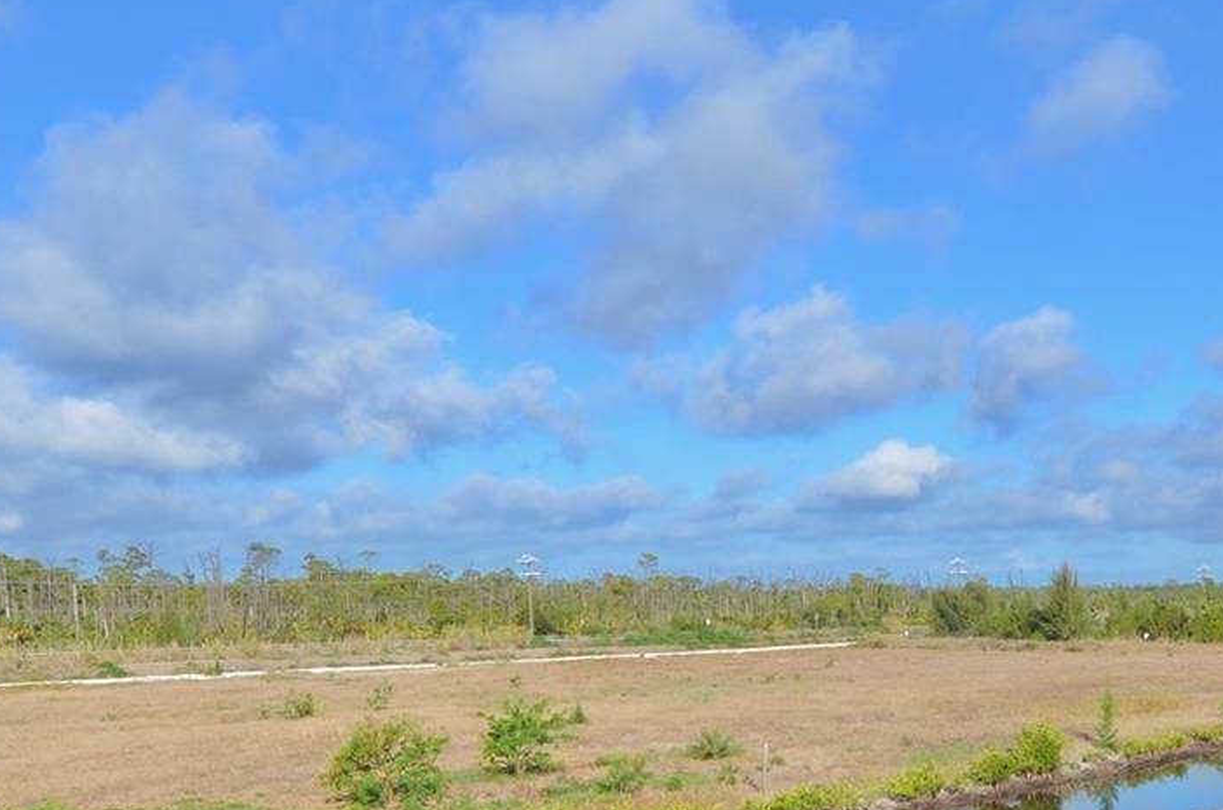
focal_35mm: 41
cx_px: 869
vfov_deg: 31.4
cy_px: 680
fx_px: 1390
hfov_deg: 46.3
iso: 100
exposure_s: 1/320
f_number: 9
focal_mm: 12
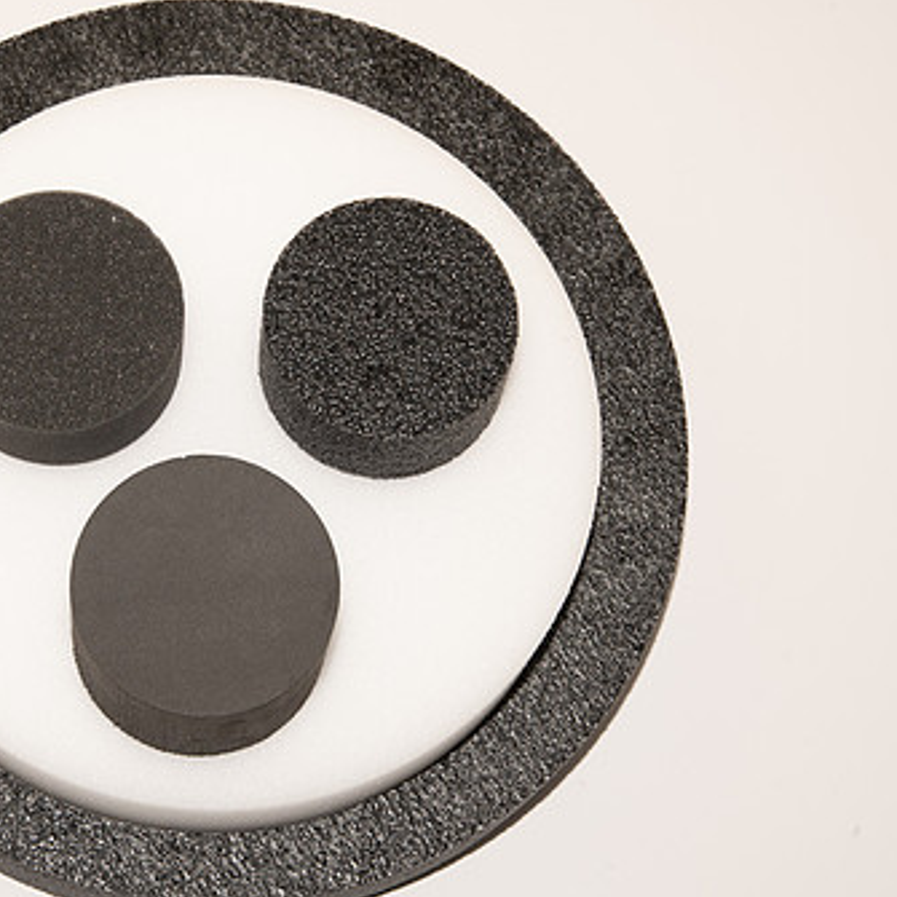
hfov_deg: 17.8
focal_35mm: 97
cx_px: 209
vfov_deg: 17.9
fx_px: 2844
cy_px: 478
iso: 64
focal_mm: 66
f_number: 13
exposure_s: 1/60
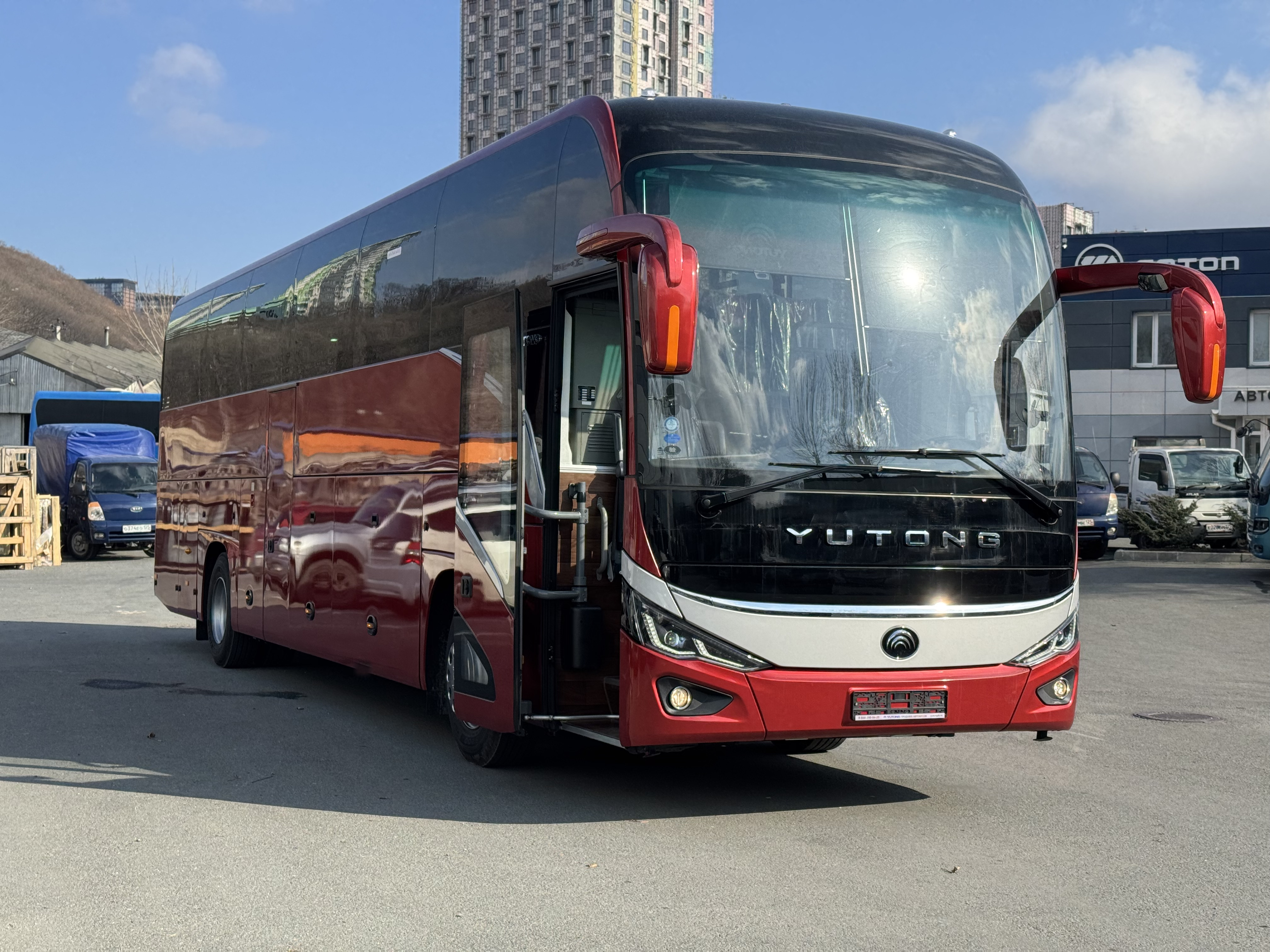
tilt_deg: +2.1
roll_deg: -0.8
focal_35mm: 48
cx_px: 635
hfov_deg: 39.7
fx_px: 1761
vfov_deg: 30.3
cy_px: 476
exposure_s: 1/3096
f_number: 1.78
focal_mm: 6.76
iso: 64
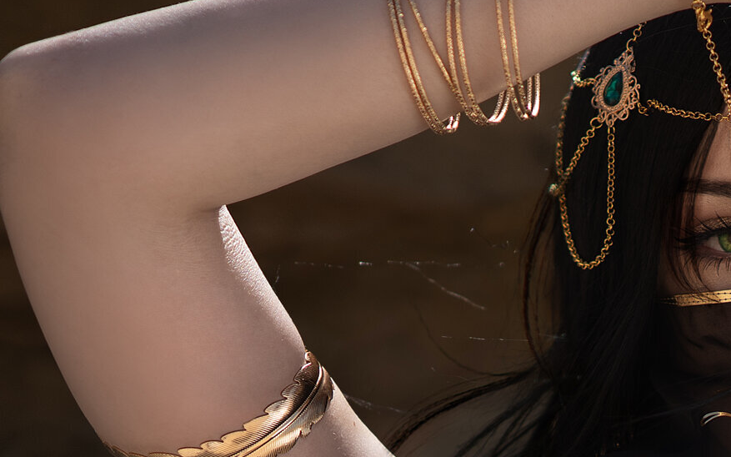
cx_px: 767
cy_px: 350
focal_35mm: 116
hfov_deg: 17.5
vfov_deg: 11.3
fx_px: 2311
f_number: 2.2
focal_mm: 35
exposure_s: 1/4000
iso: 125
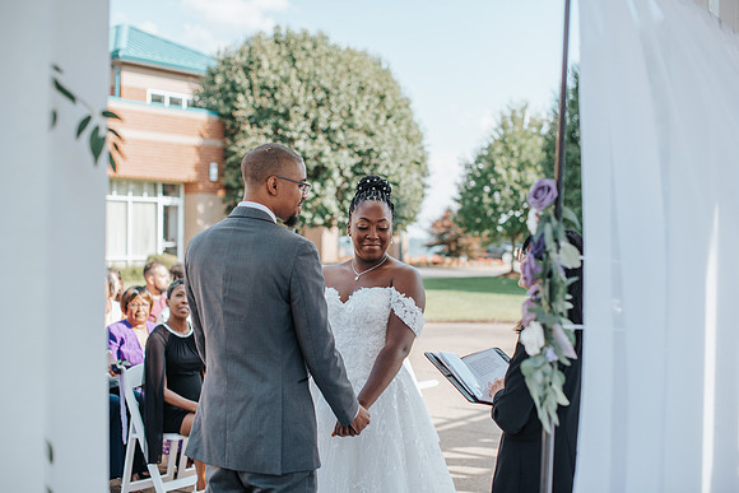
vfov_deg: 26.6
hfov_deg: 39.0
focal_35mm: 51
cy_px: 246
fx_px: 1042
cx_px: 370
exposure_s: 1/1600
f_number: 2.5
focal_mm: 50
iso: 200
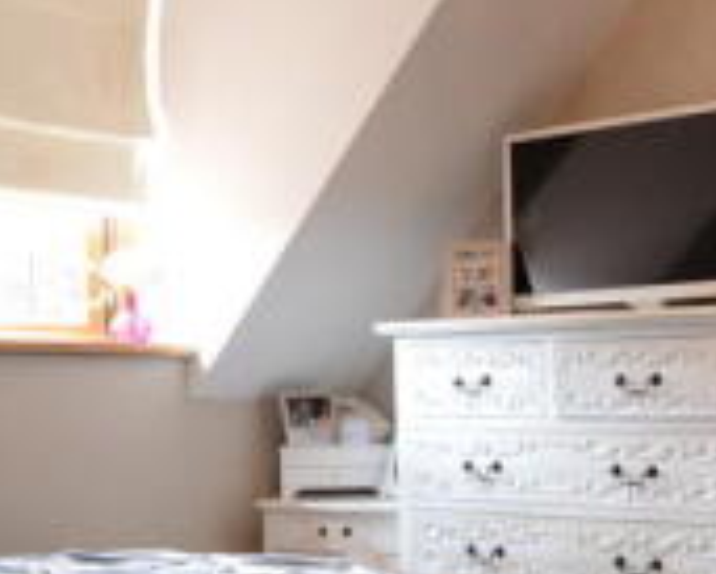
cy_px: 396
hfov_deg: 33.9
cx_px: 551
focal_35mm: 54
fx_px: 1145
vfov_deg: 27.9
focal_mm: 10
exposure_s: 1/30
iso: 400
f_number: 4
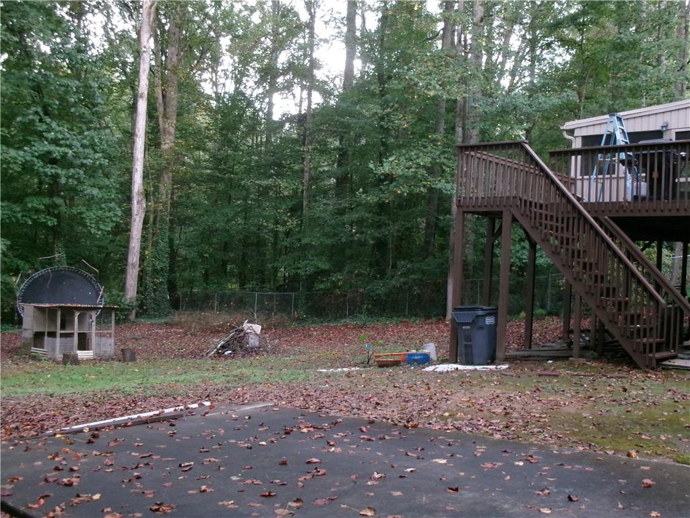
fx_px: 857
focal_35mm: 43
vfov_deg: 33.6
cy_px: 259
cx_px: 345
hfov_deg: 43.9
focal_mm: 7.8
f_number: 4.7
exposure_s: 1/34
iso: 422
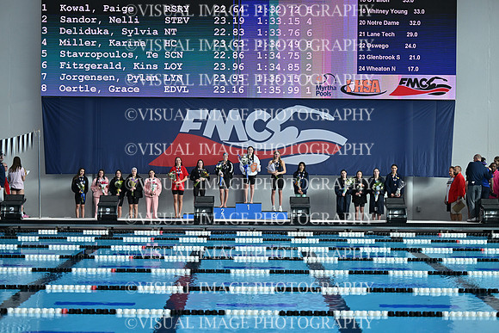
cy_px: 166
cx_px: 250
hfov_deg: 26.3
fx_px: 1068
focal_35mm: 77
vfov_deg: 17.7
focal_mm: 77
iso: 250
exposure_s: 1/500
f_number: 2.8
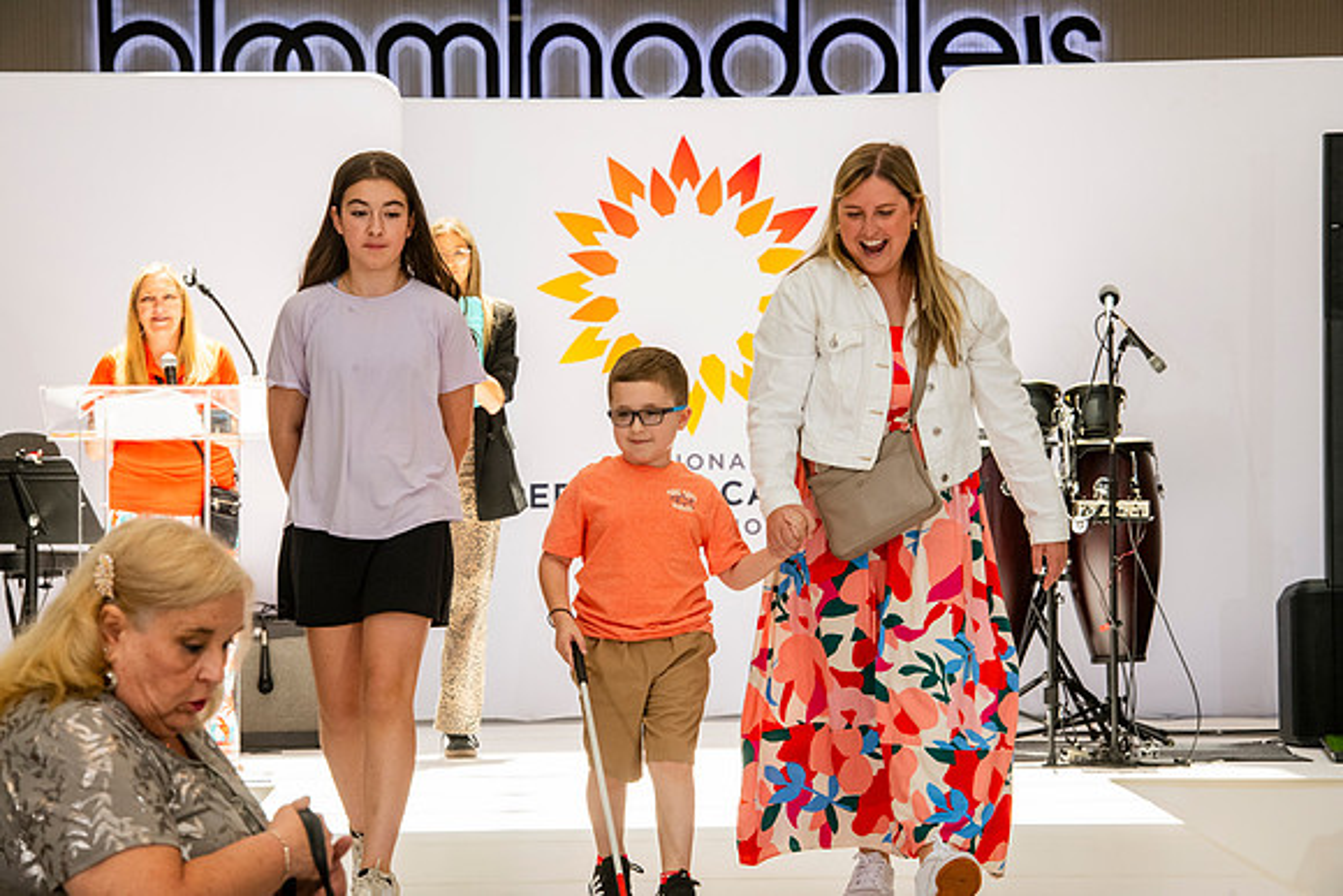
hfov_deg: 14.7
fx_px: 5224
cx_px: 672
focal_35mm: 140
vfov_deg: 9.8
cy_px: 448
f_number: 13
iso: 1600
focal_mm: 140
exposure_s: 1/160
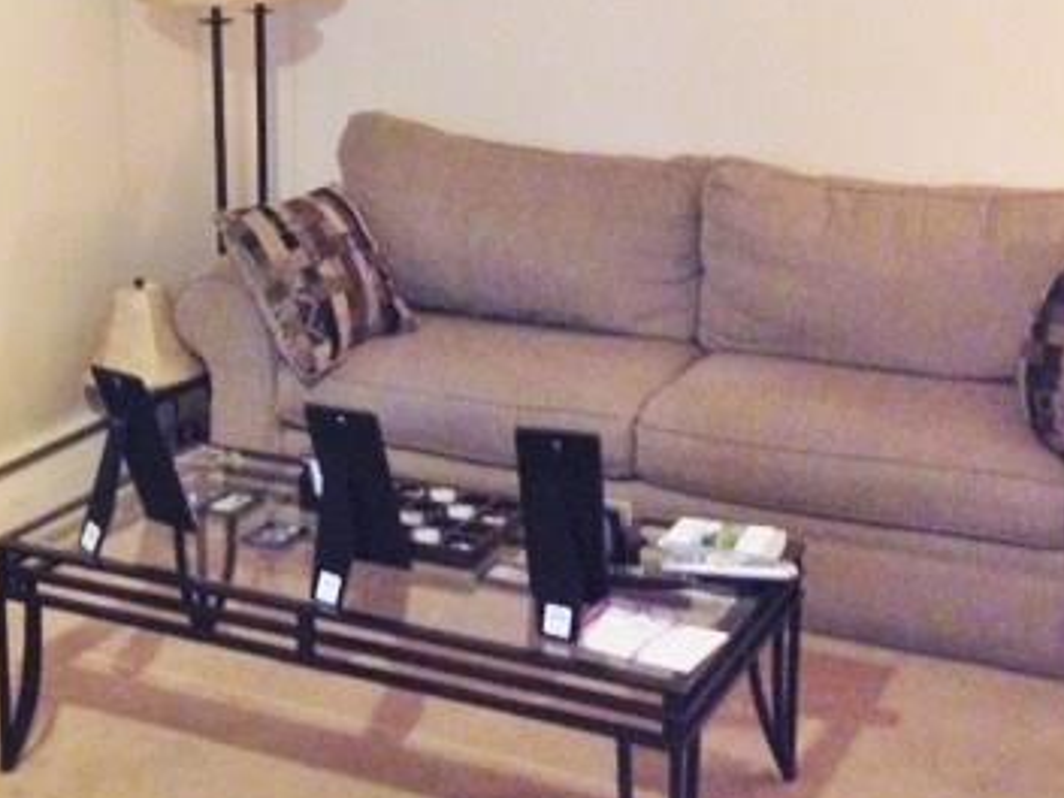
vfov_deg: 24.3
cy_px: 260
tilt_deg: -12.8
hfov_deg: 32.1
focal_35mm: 60
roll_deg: +0.5
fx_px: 1844
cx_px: 420
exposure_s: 1/15
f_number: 2.4
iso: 800
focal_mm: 4.12
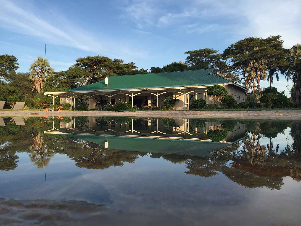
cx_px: 150
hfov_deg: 61.7
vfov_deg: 48.2
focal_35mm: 29
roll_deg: +0.0
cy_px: 113
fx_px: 252
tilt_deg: -1.1
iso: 32
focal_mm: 4.15
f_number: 2.2
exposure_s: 1/694
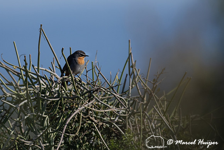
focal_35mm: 836
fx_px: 5206
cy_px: 45
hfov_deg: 2.5
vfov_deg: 1.6
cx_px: 68
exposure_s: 1/5000
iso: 800
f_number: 6.3
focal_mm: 600
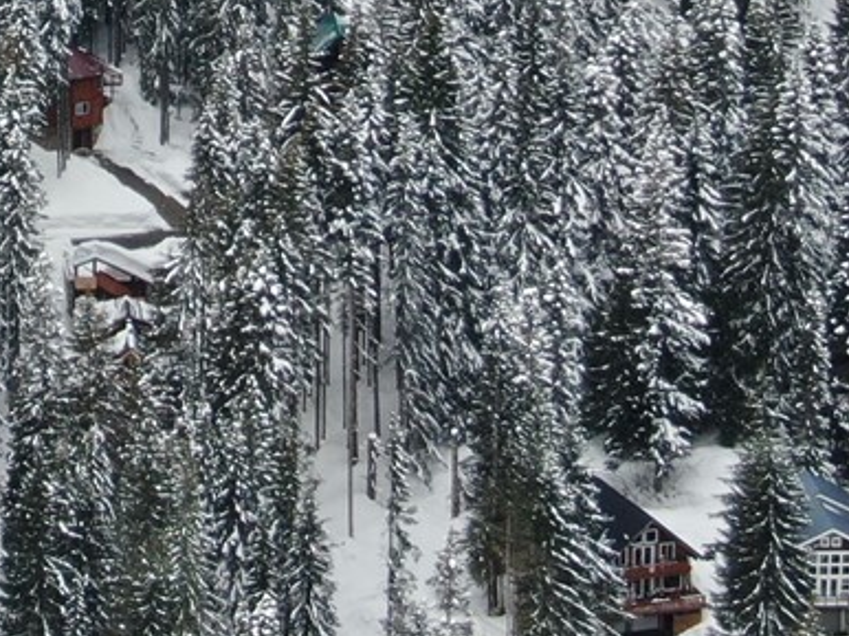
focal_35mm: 199
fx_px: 4878
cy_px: -401
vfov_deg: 7.3
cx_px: -29
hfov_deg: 9.9
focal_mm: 8.6
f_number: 3.8
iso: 100
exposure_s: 1/400
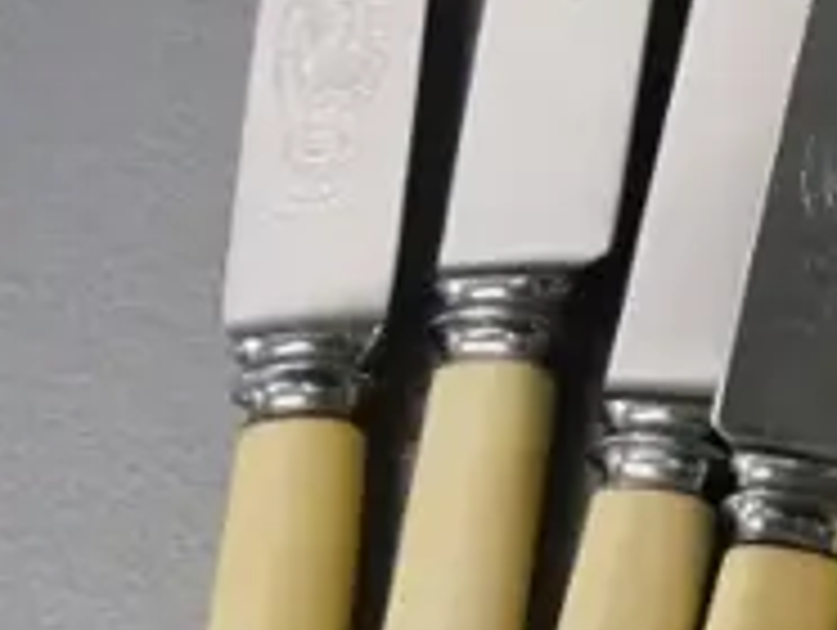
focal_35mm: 187
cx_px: 2295
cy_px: 243
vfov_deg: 8.0
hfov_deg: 9.0
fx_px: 4527
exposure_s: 1/100
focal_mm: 17
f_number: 5.6
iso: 3200
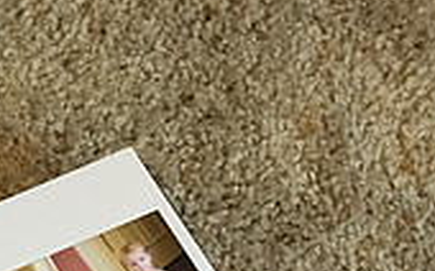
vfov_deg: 12.1
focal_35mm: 105
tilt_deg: -64.4
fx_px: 1244
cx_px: -223
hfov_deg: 17.7
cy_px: 331
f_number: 2.2
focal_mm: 4.15
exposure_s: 1/17
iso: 250
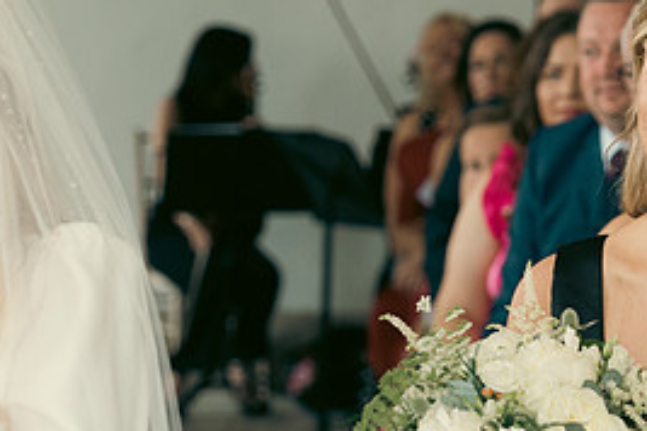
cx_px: 591
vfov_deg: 6.0
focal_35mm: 228
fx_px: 4097
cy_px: 343
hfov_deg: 9.0
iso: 500
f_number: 3.5
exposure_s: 1/160
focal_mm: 70
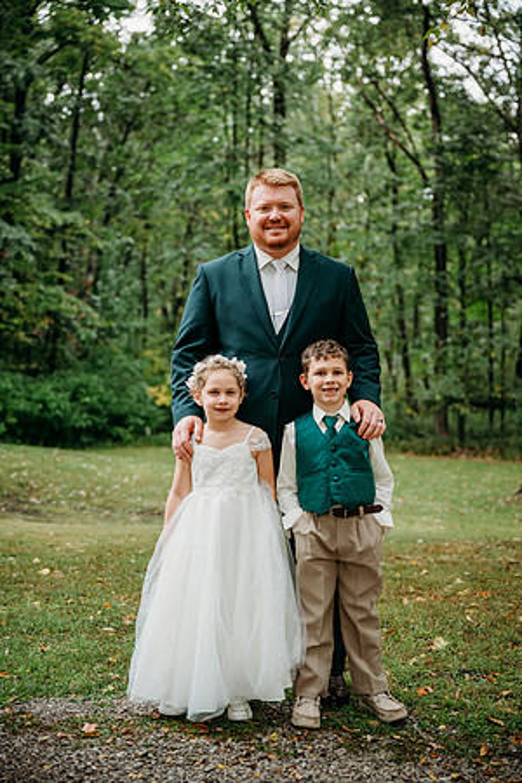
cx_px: 261
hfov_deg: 25.5
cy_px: 392
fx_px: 1153
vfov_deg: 37.5
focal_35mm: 53
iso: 200
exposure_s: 1/400
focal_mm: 53
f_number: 2.8
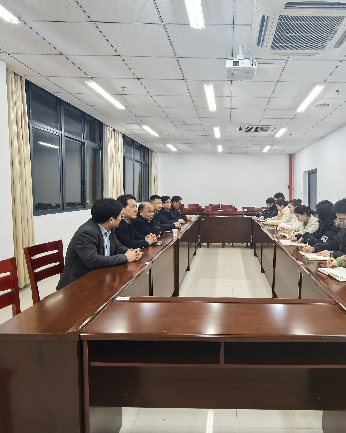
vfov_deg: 77.6
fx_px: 269
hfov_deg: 64.1
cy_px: 215
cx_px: 226
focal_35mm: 21
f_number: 2.2
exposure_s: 1/50
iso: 200
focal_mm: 1.95
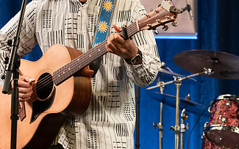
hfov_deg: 11.5
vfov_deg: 7.2
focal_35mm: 182
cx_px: 112
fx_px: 1185
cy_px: 18
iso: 5000
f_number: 5.6
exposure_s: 1/200
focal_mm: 100
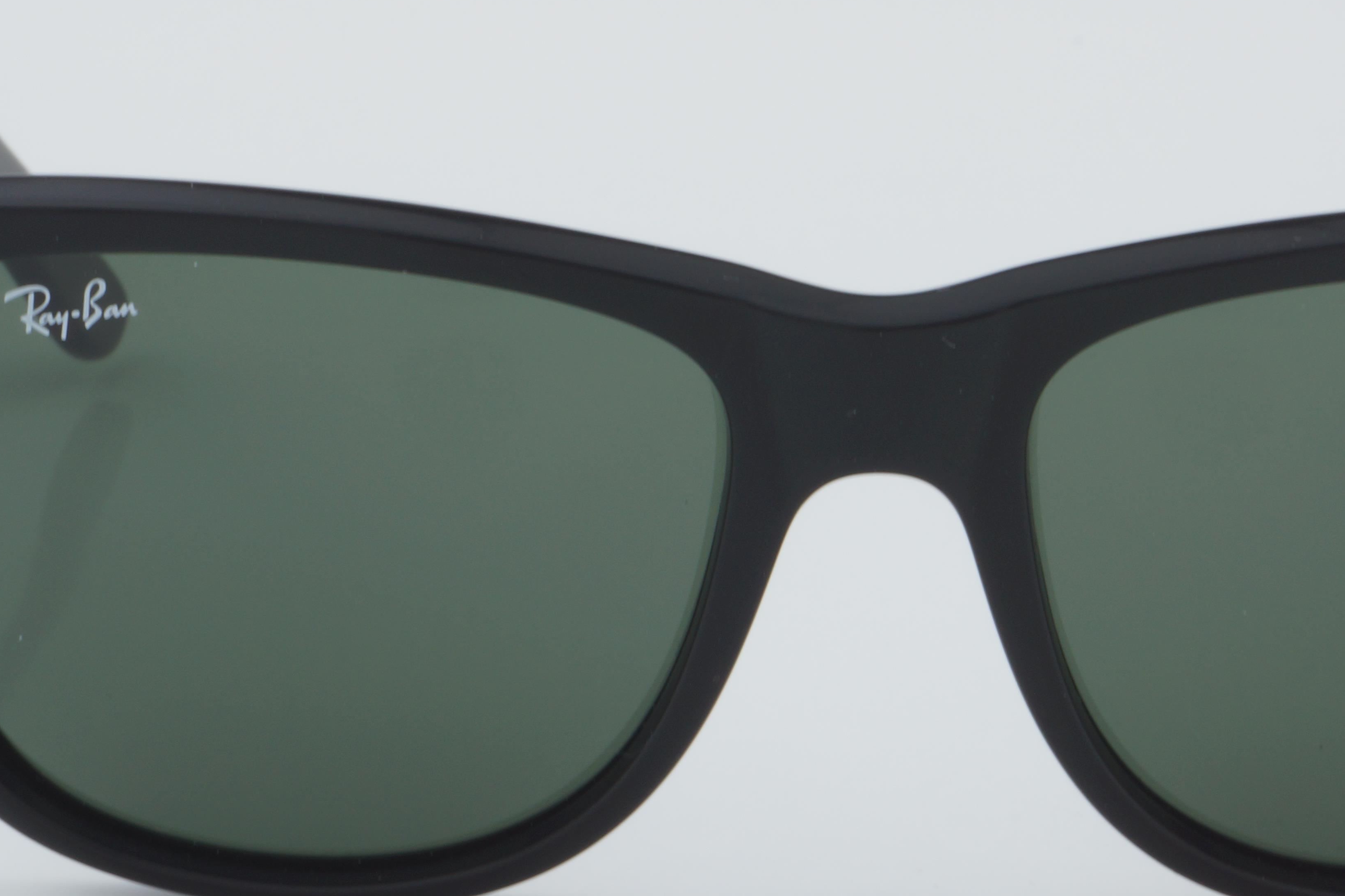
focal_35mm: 151
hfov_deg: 13.6
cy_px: 526
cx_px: 866
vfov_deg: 9.1
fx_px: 5638
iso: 100
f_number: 32
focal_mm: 55
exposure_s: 1/4
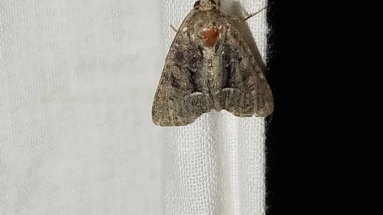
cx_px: 191
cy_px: 78
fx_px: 1076
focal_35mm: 106
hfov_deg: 20.2
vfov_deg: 11.4
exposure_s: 1/50
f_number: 1.7
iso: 80
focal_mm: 5.31
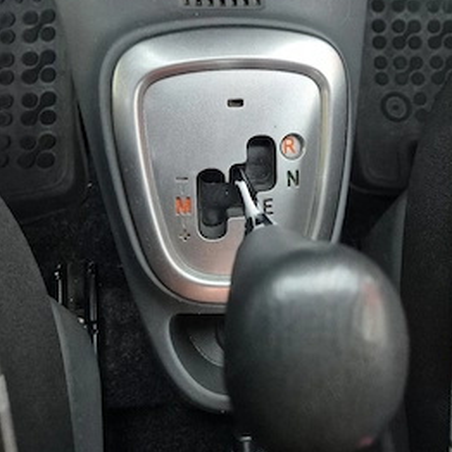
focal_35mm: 31
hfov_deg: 52.4
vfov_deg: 50.8
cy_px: 126
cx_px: 255
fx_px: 458
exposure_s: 1/100
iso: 1600
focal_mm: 5.4
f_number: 1.8
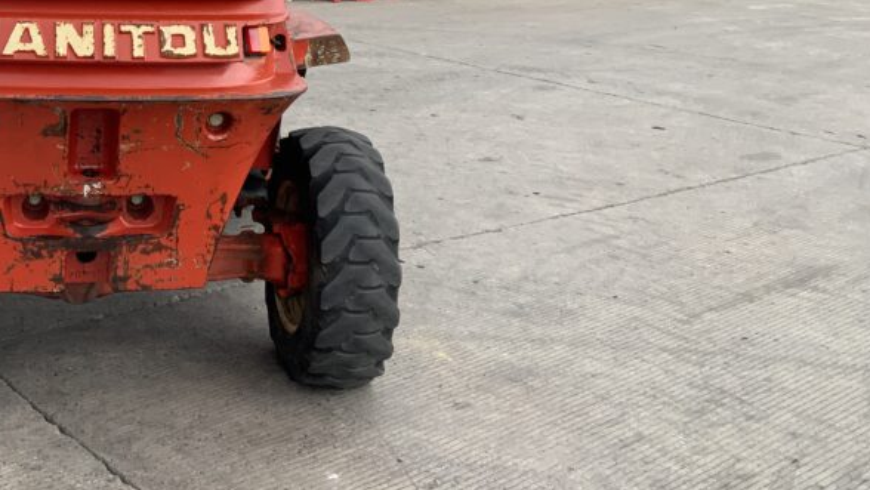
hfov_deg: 36.6
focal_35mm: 55
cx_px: 178
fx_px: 1269
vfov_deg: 21.2
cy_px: 21
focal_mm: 3
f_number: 1.8
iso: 16
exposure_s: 1/1055
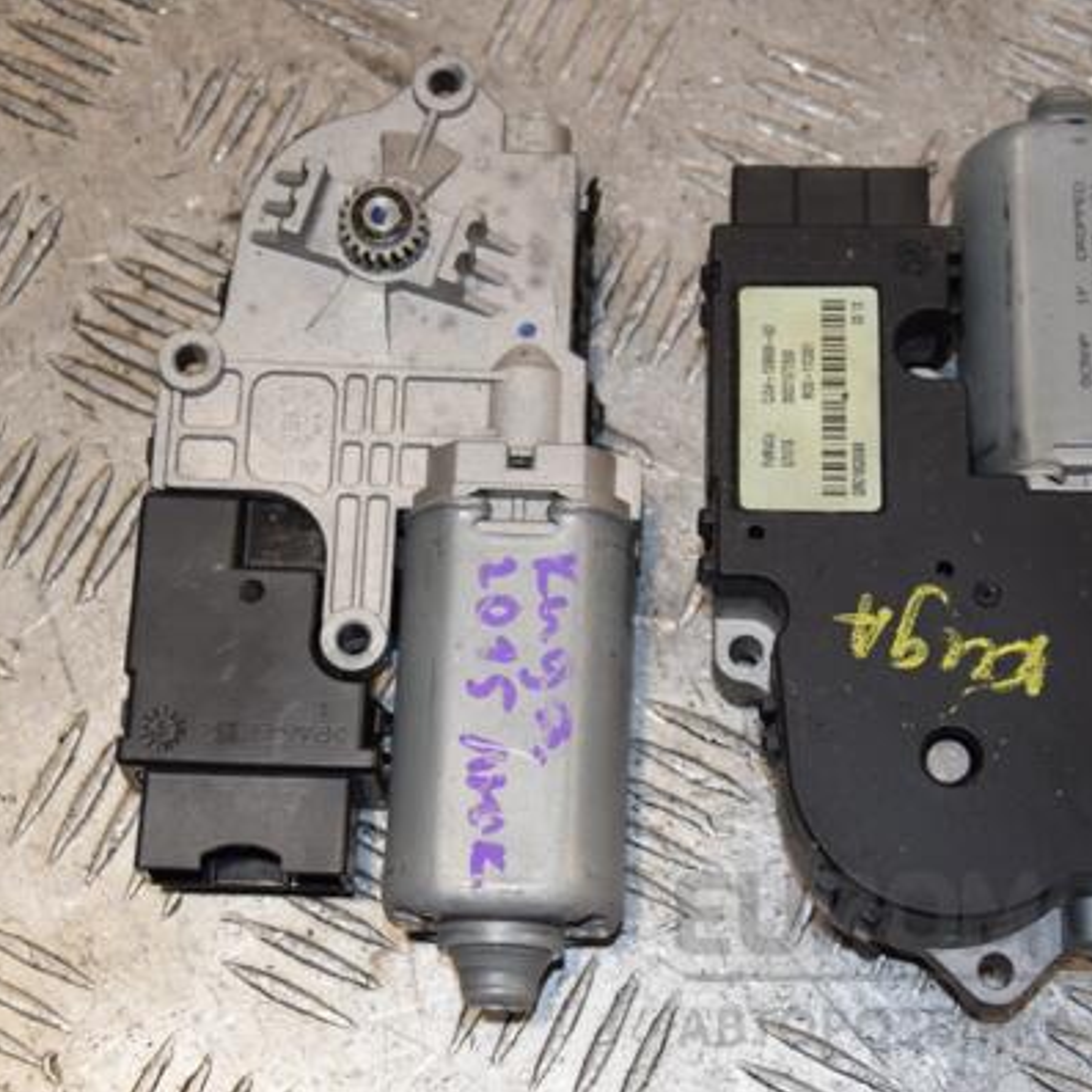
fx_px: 2891
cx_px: 624
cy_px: 547
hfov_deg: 21.4
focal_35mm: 81
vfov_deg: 21.4
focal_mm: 42
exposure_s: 1/200
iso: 800
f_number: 6.3
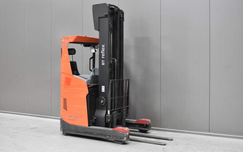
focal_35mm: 40
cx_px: 122
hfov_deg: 49.3
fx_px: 265
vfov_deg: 32.0
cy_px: 74
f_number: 5.6
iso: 1250
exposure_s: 1/25
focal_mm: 26
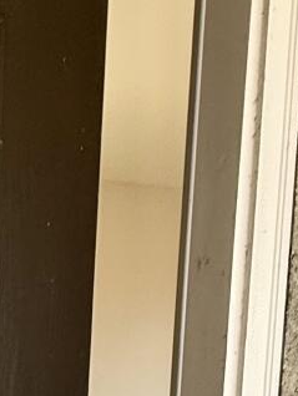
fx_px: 1009
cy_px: 917
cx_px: -167
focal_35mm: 88
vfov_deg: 15.0
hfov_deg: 15.3
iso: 125
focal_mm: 2.22
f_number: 2.2
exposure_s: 1/99
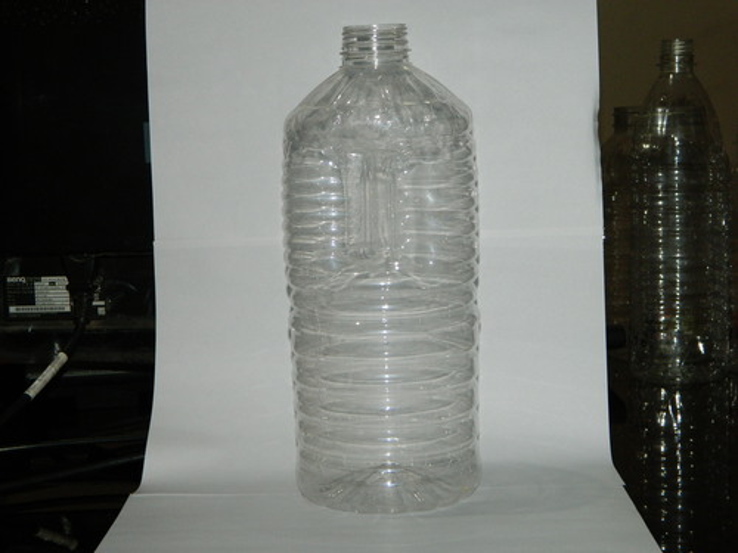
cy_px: 276
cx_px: 369
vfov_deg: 21.0
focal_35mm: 70
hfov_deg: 27.8
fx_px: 1492
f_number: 4
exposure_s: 1/50
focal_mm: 12.6
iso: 200
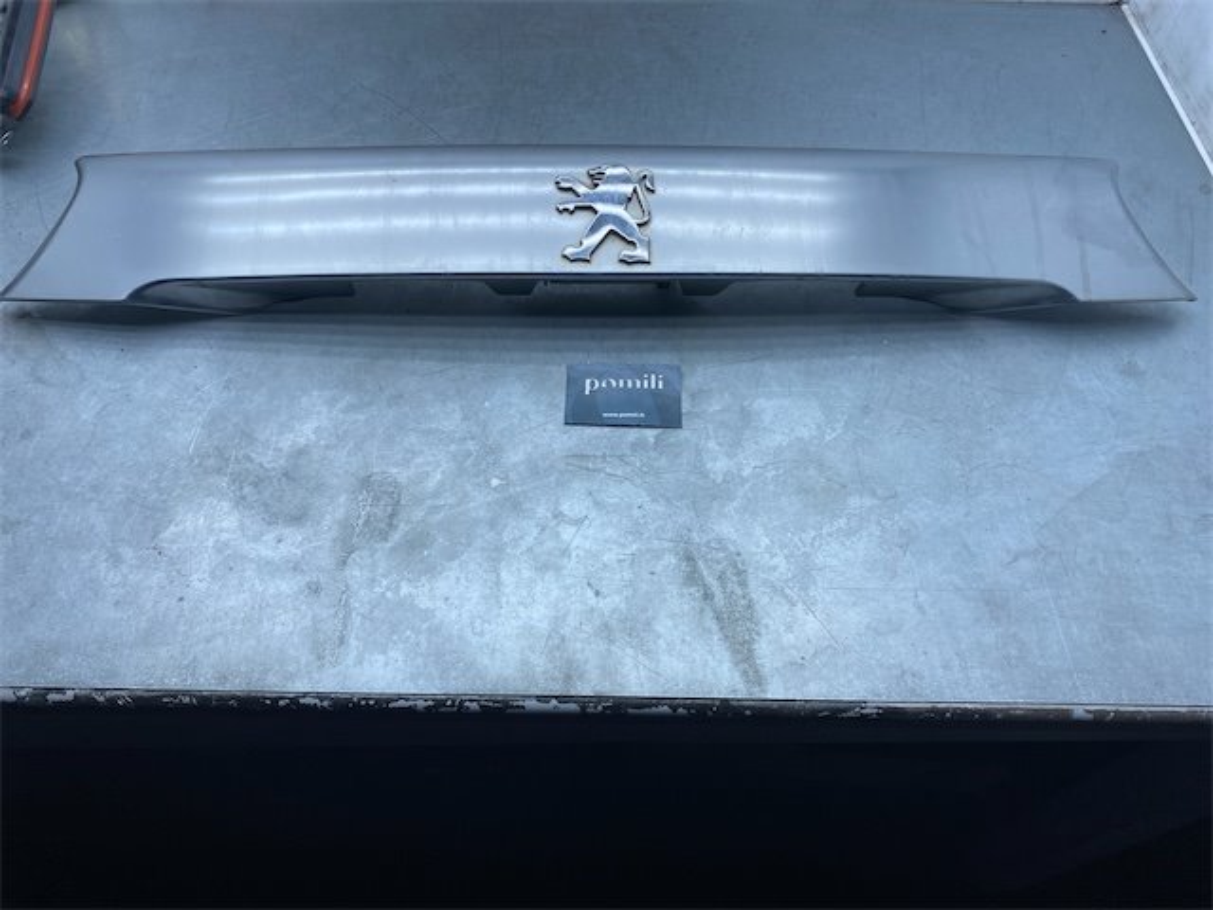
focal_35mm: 26
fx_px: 911
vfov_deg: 53.1
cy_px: 455
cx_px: 606
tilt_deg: -56.9
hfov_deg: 67.3
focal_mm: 4.25
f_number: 1.8
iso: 32
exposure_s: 1/1025
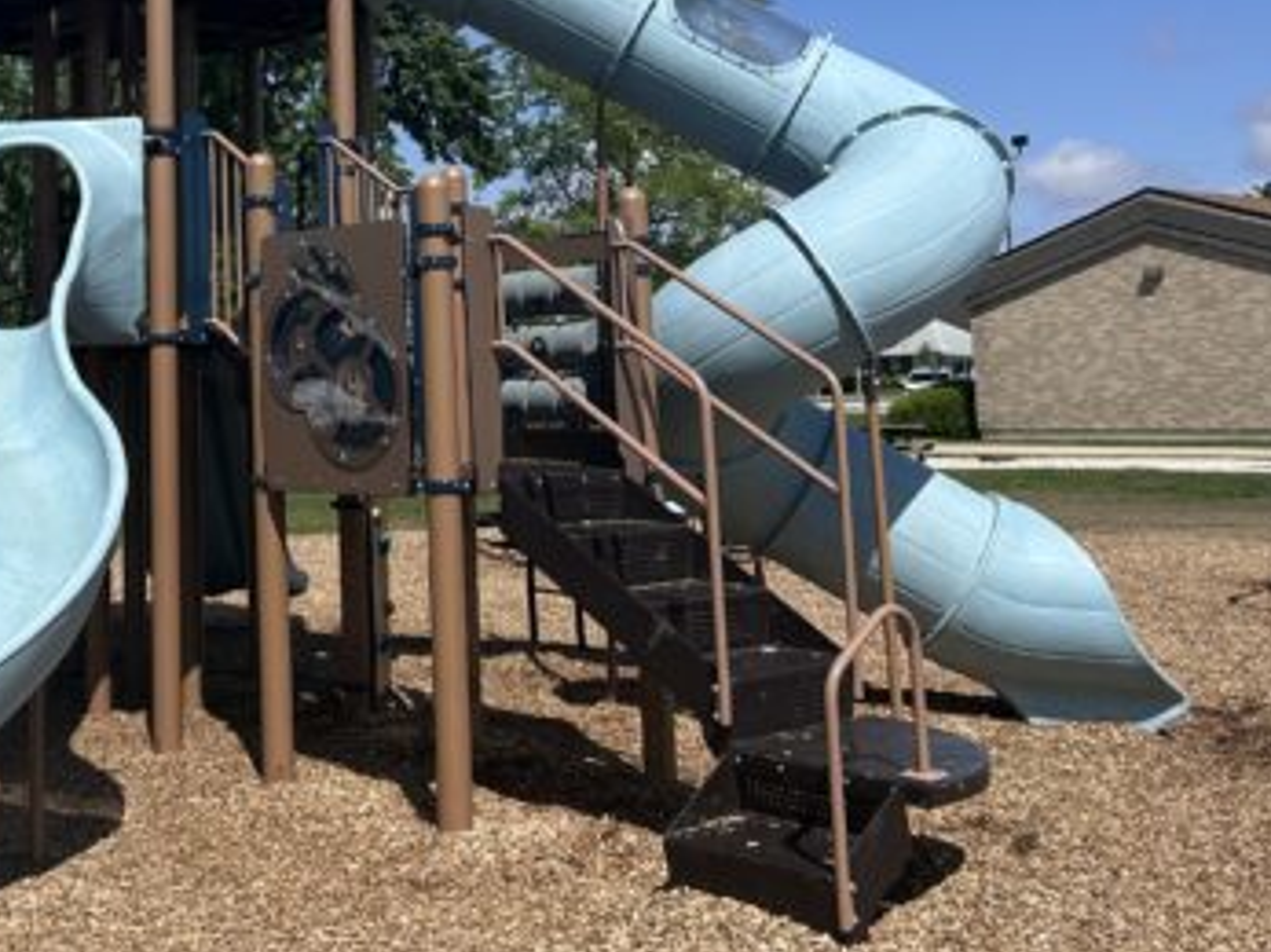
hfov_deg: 36.7
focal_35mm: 50
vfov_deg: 28.5
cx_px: 229
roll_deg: +1.1
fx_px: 1835
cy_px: 201
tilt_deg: +6.2
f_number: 1.5
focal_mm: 5.7
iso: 50
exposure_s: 1/5882
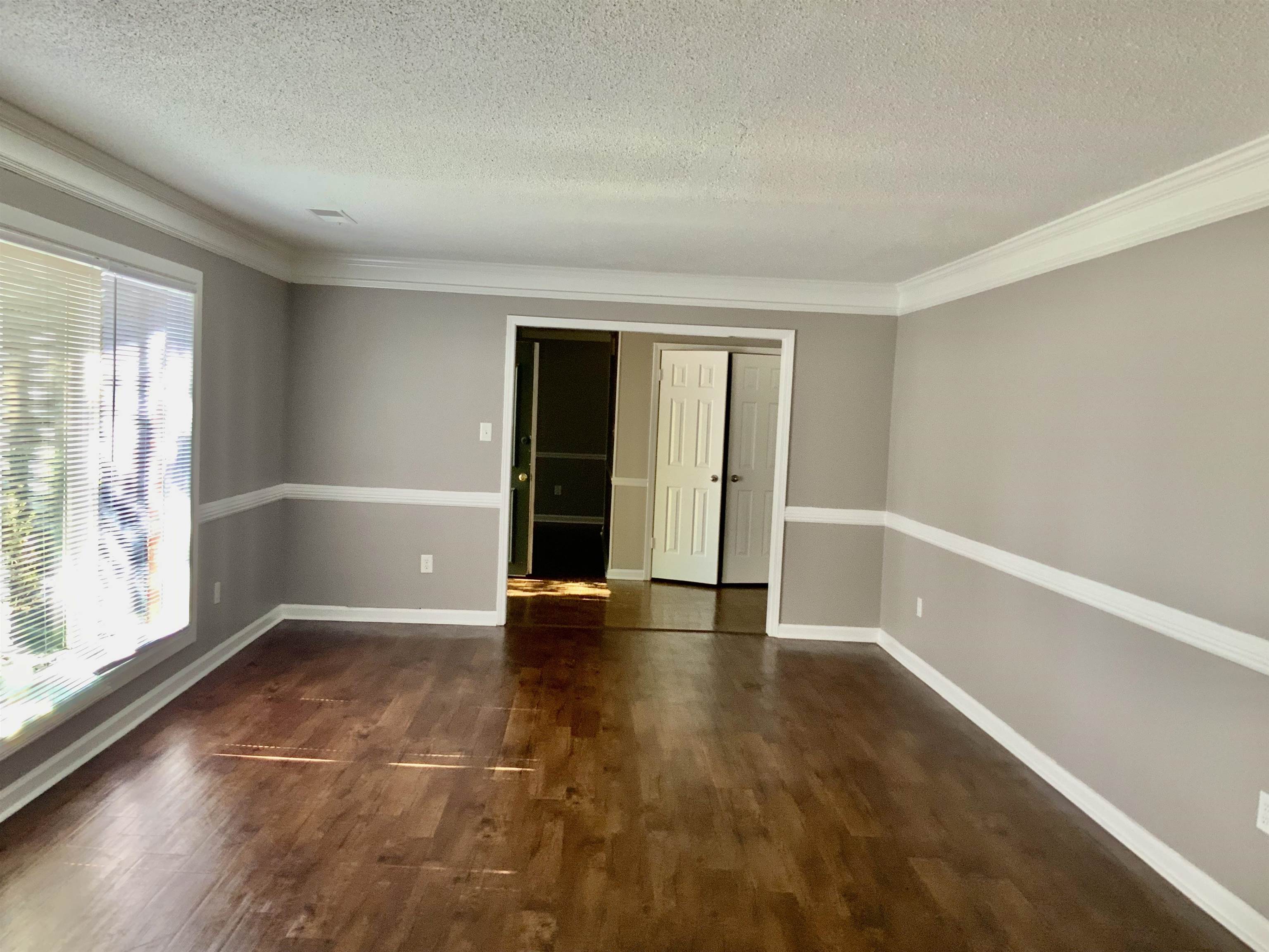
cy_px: 476
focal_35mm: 29
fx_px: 1063
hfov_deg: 61.7
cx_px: 634
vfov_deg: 48.2
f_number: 1.8
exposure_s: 1/60
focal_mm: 3
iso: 125
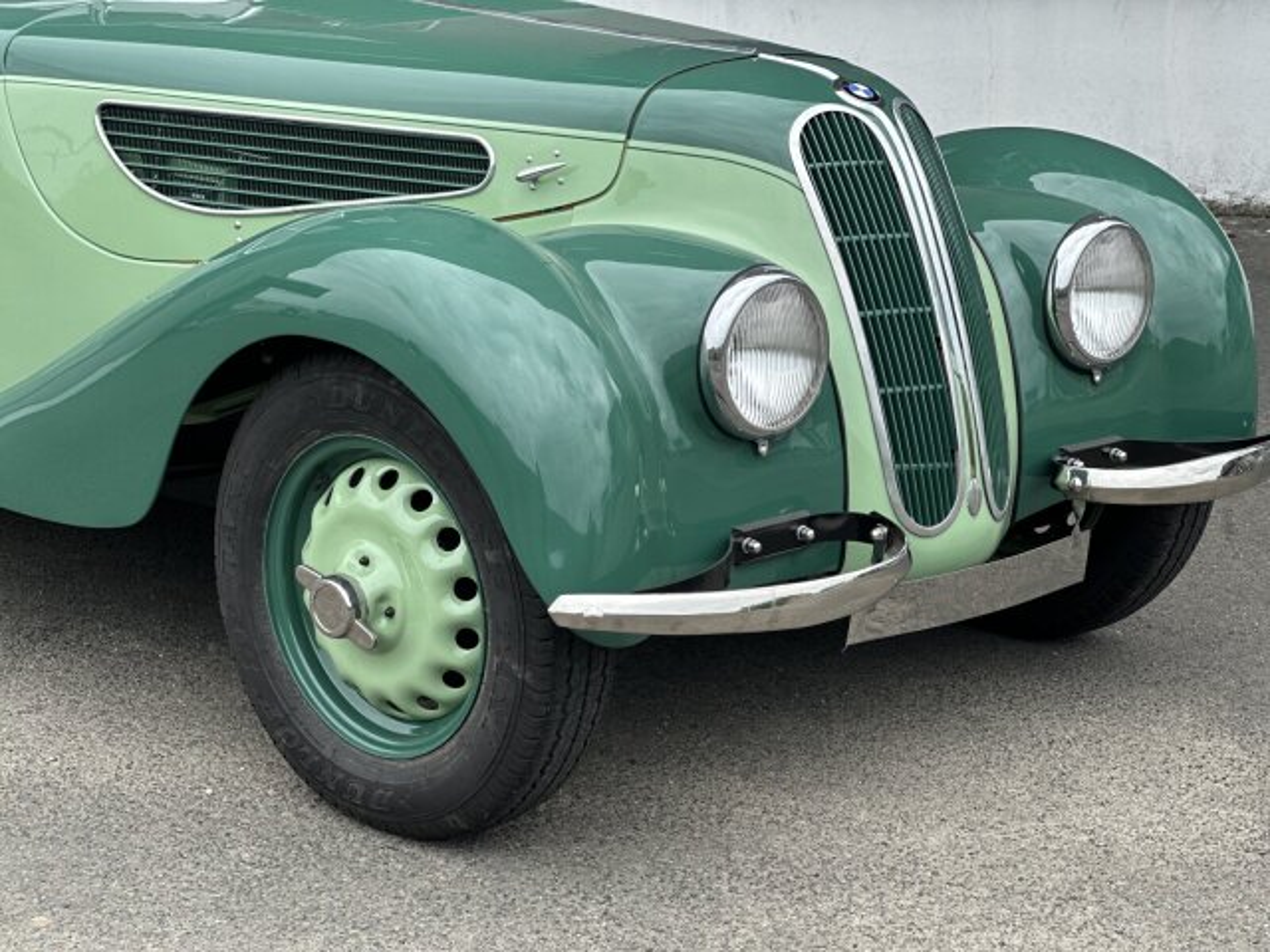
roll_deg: -1.3
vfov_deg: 19.1
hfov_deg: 25.3
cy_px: 476
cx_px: 635
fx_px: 2825
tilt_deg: -15.1
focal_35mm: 77
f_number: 2.8
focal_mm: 9
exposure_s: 1/160
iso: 25
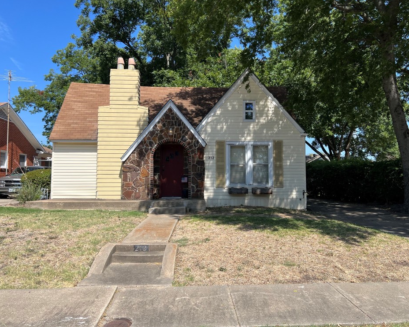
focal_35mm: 28
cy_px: 164
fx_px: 339
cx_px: 207
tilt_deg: +3.7
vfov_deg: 51.5
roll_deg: -1.1
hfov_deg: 62.2
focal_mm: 5.7
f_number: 1.5
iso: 50
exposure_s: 1/3460
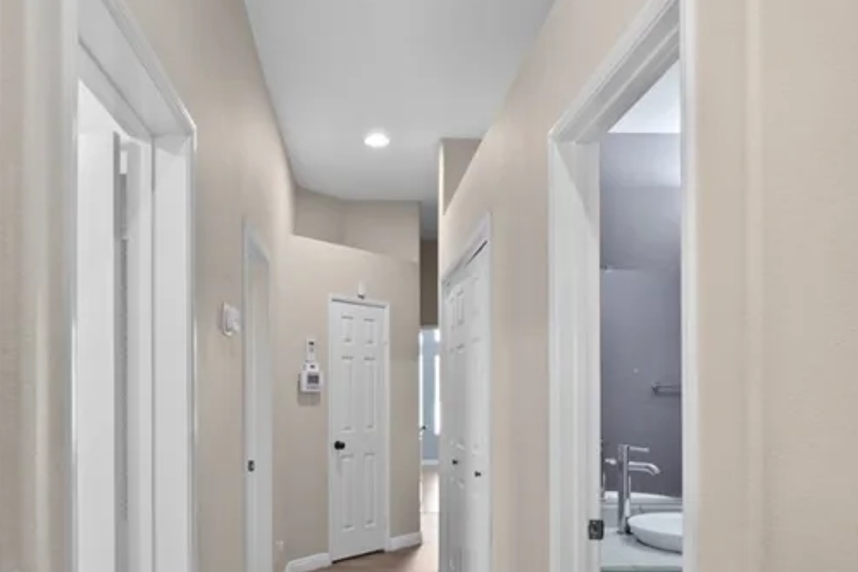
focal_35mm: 27
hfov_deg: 66.9
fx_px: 643
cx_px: 355
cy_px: 408
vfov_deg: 46.7
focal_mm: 16
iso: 1250
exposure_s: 1/15
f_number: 4
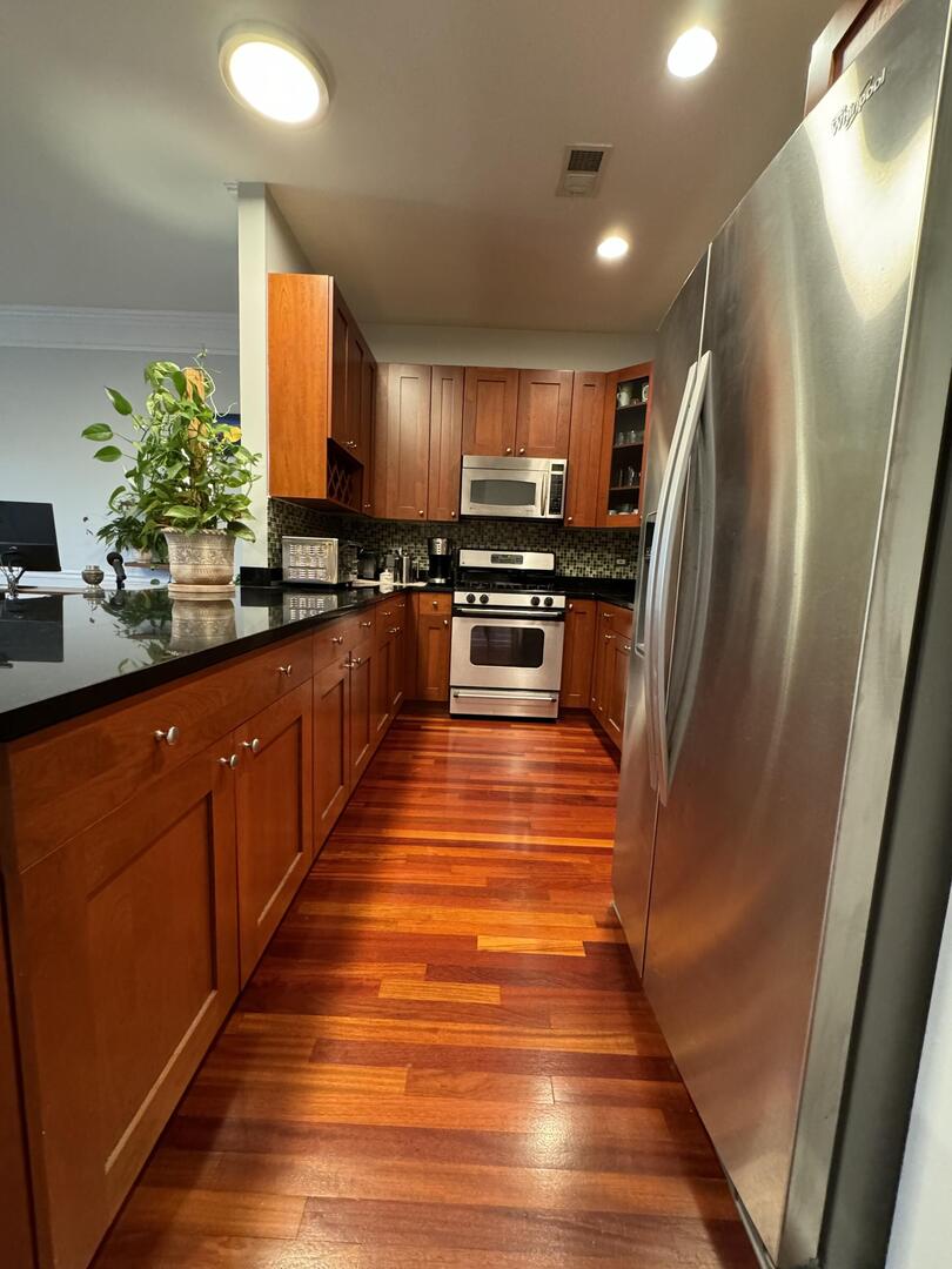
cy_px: 634
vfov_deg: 102.1
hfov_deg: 85.7
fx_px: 513
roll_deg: -2.2
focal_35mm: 14
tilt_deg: -7.2
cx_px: 476
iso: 800
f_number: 2.2
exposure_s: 1/60
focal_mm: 2.22
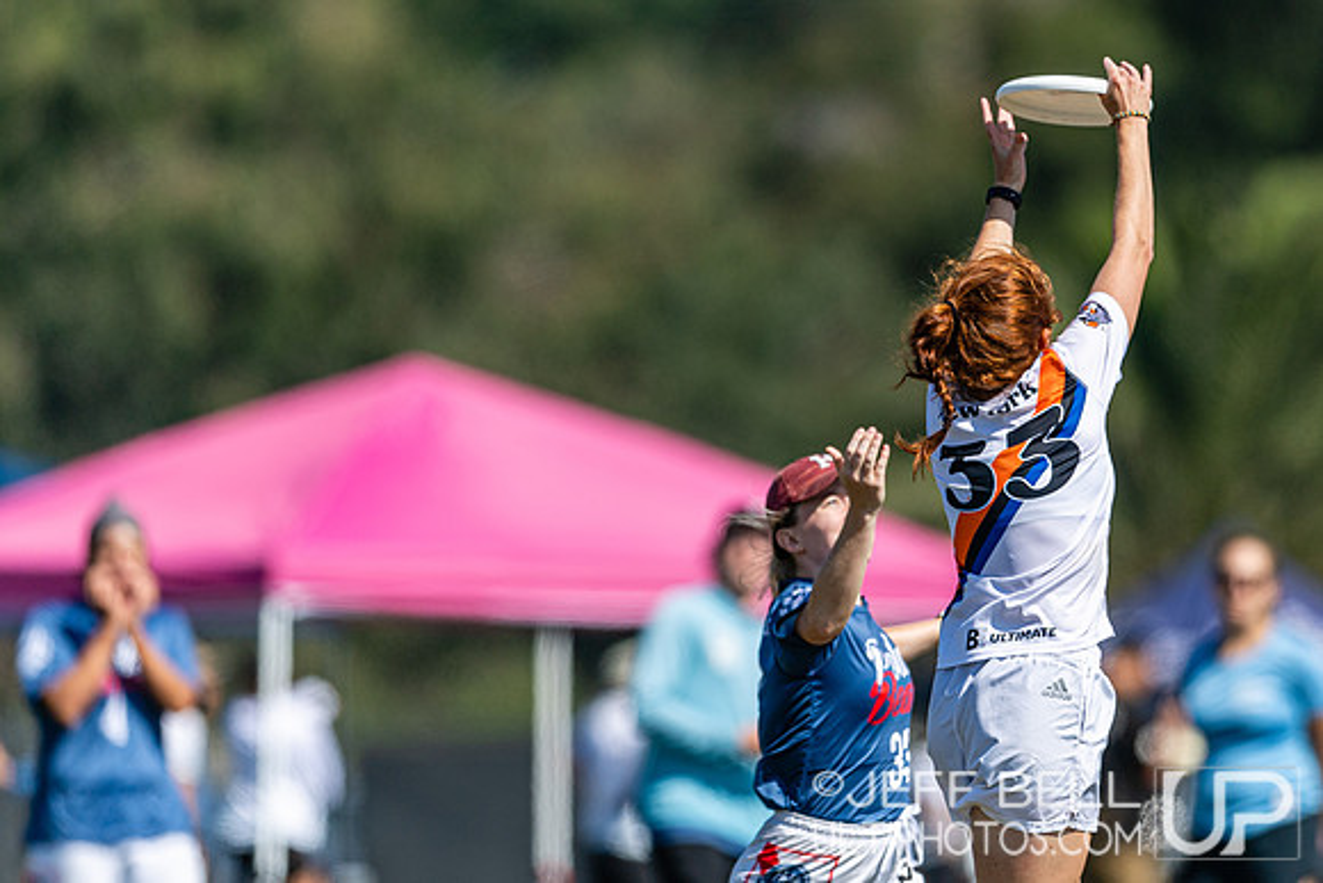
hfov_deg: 3.3
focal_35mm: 617
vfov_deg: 2.2
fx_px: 22678
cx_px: 849
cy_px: 424
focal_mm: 400
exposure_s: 1/4000
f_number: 2.8
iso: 100
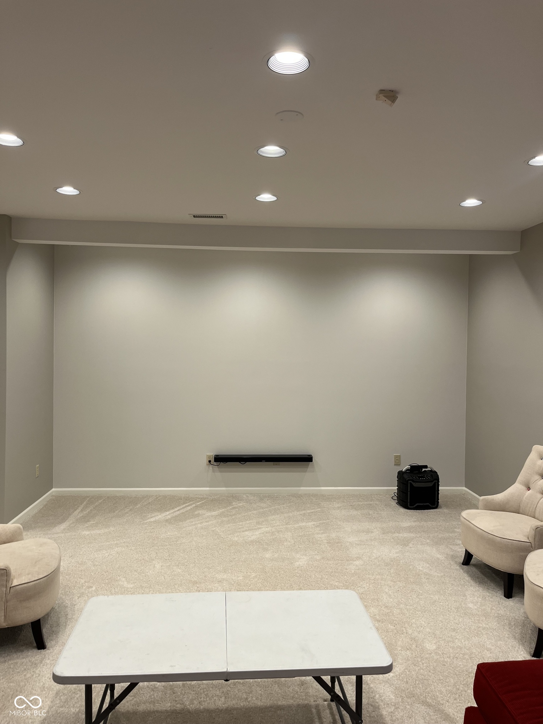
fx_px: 544
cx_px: 272
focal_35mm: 26
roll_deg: +1.4
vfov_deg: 67.3
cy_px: 362
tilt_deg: +0.6
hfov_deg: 53.1
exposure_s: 1/60
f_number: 1.6
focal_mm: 5.1
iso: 64
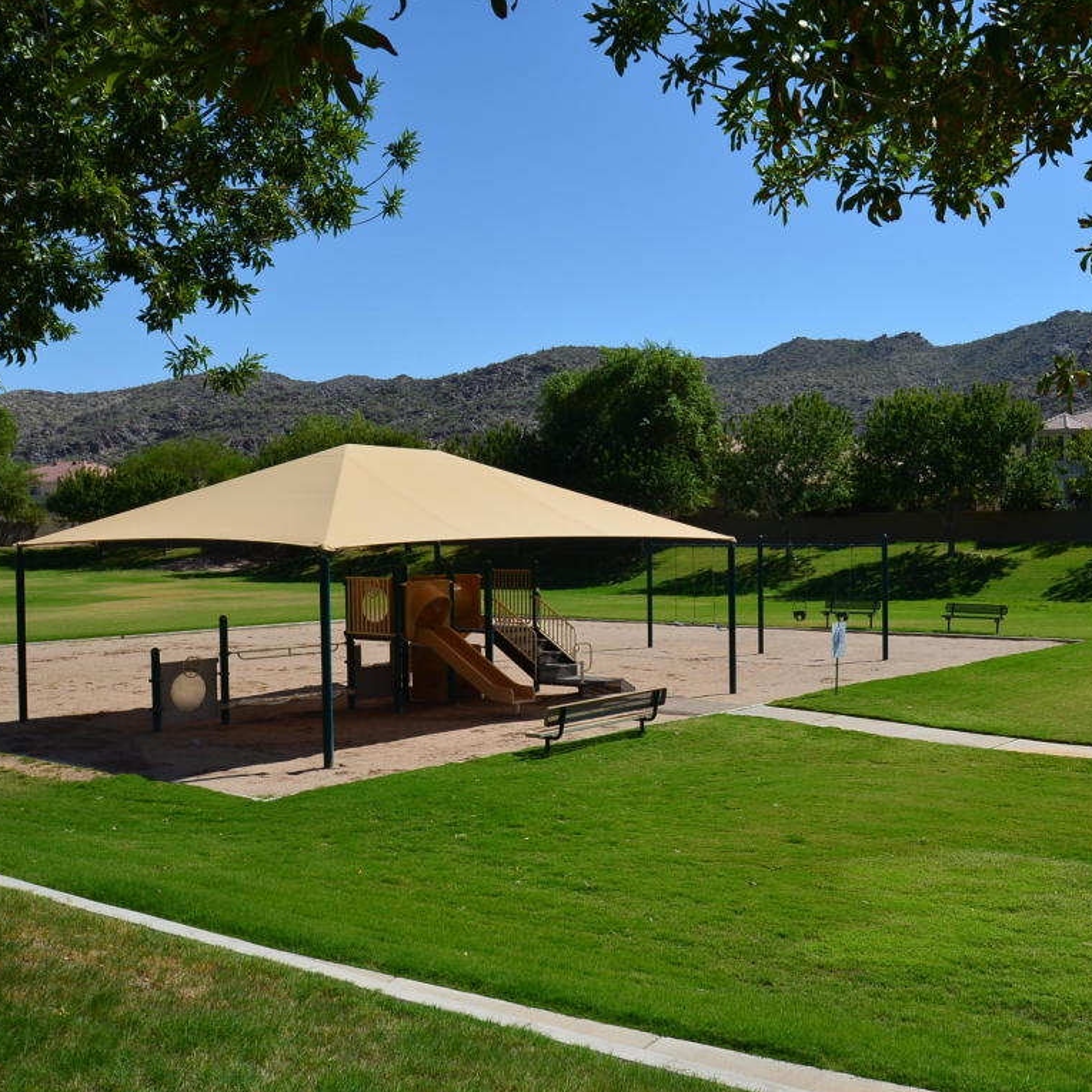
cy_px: 545
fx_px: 1308
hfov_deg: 44.6
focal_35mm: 37
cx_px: 739
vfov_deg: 45.3
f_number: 11
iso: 200
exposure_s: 1/400
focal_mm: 19
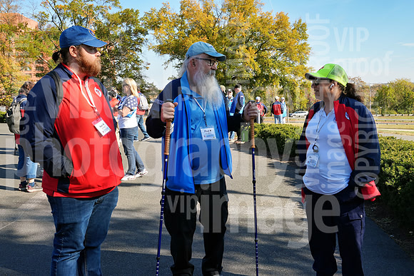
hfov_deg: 46.4
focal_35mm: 42
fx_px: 483
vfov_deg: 31.9
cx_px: 207
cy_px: 138
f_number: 11
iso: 200
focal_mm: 28
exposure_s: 1/125
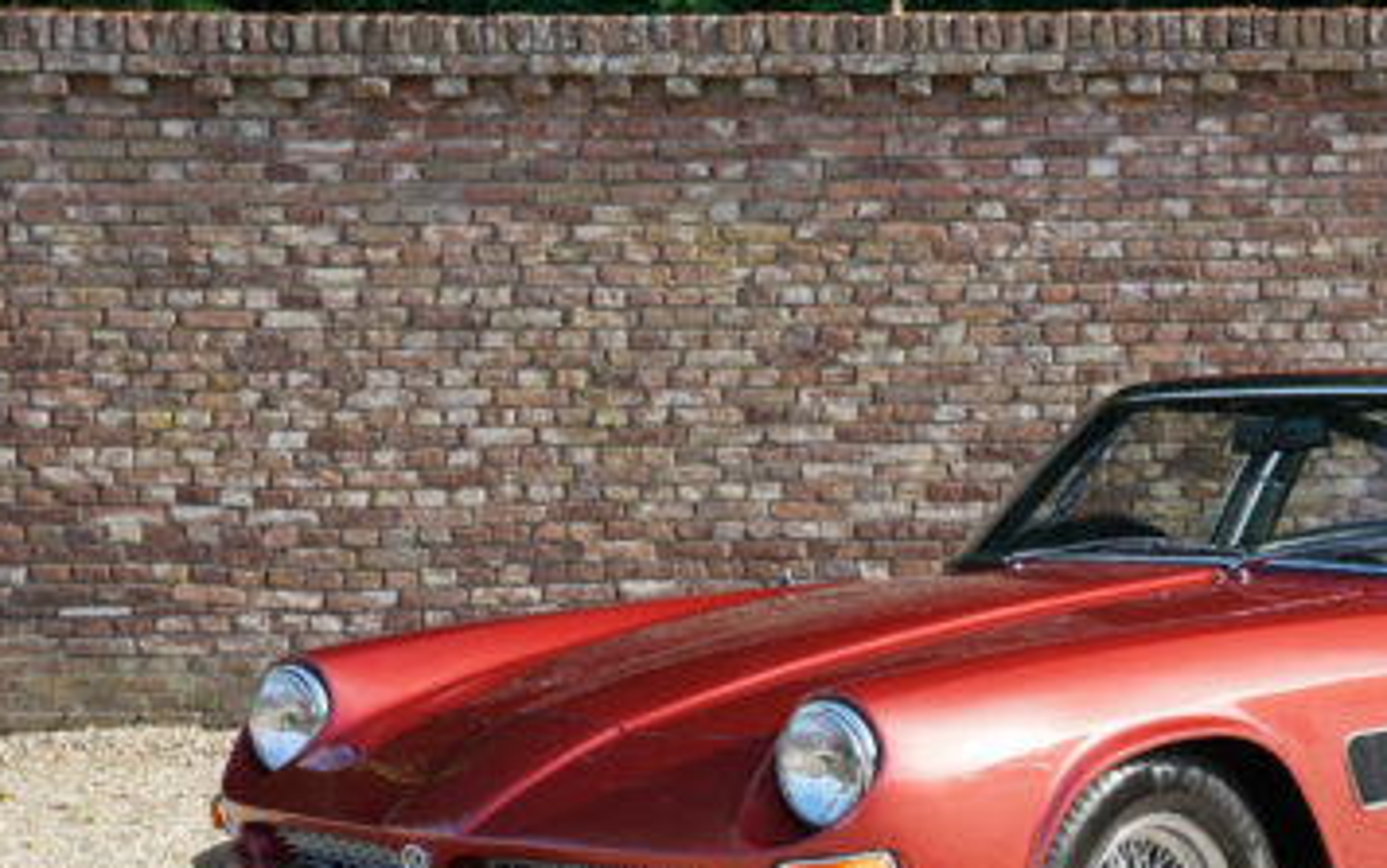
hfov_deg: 22.2
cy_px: 584
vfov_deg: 14.2
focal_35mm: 92
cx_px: 1134
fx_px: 3474
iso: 125
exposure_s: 1/60
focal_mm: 53.5
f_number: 5.6
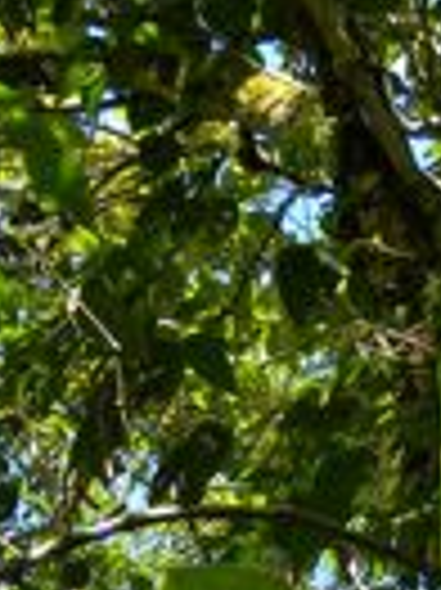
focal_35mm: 137
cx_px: 518
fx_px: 2331
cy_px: 1252
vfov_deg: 12.4
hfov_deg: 10.6
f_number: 3.6
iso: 64
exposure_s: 1/129
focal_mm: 6
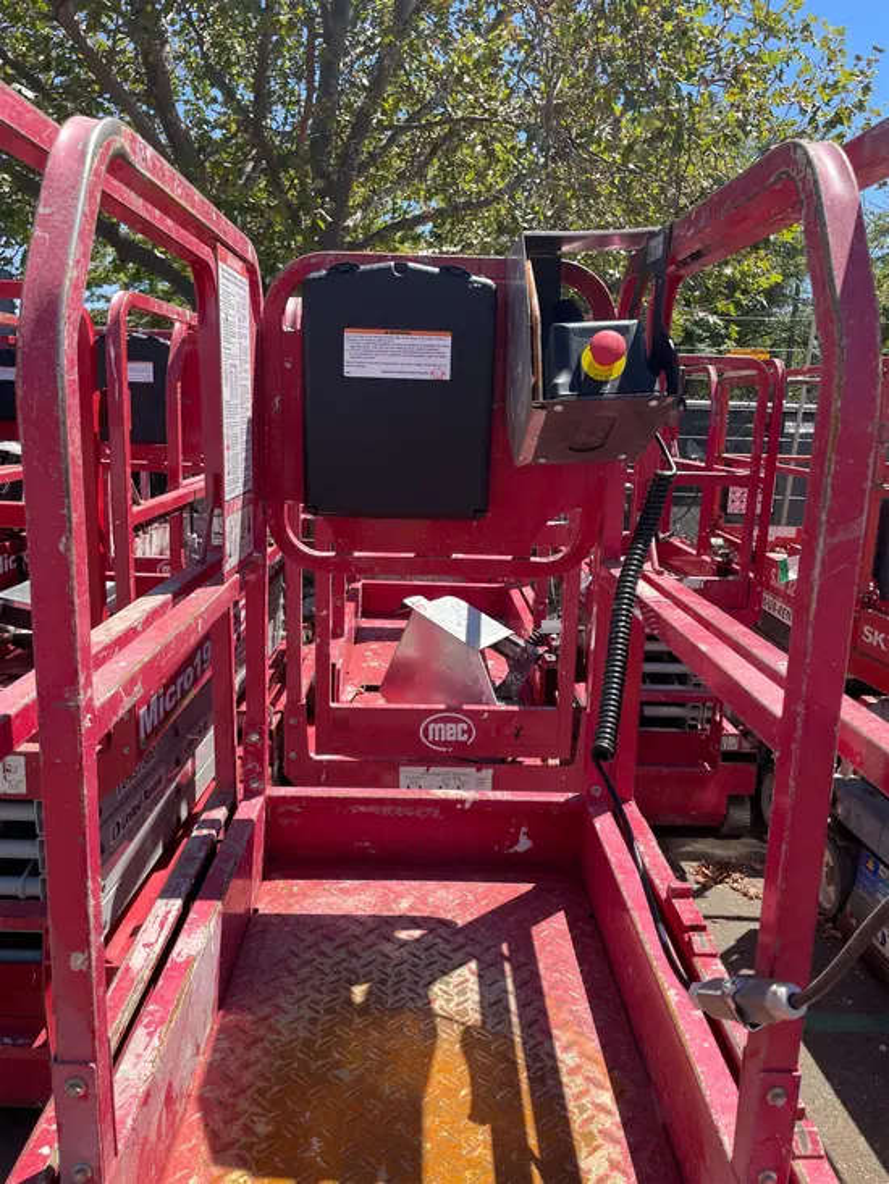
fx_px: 890
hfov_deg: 53.1
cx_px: 444
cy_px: 592
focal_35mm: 26
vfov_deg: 67.3
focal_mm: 4.2
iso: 32
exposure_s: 1/1319
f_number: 1.6
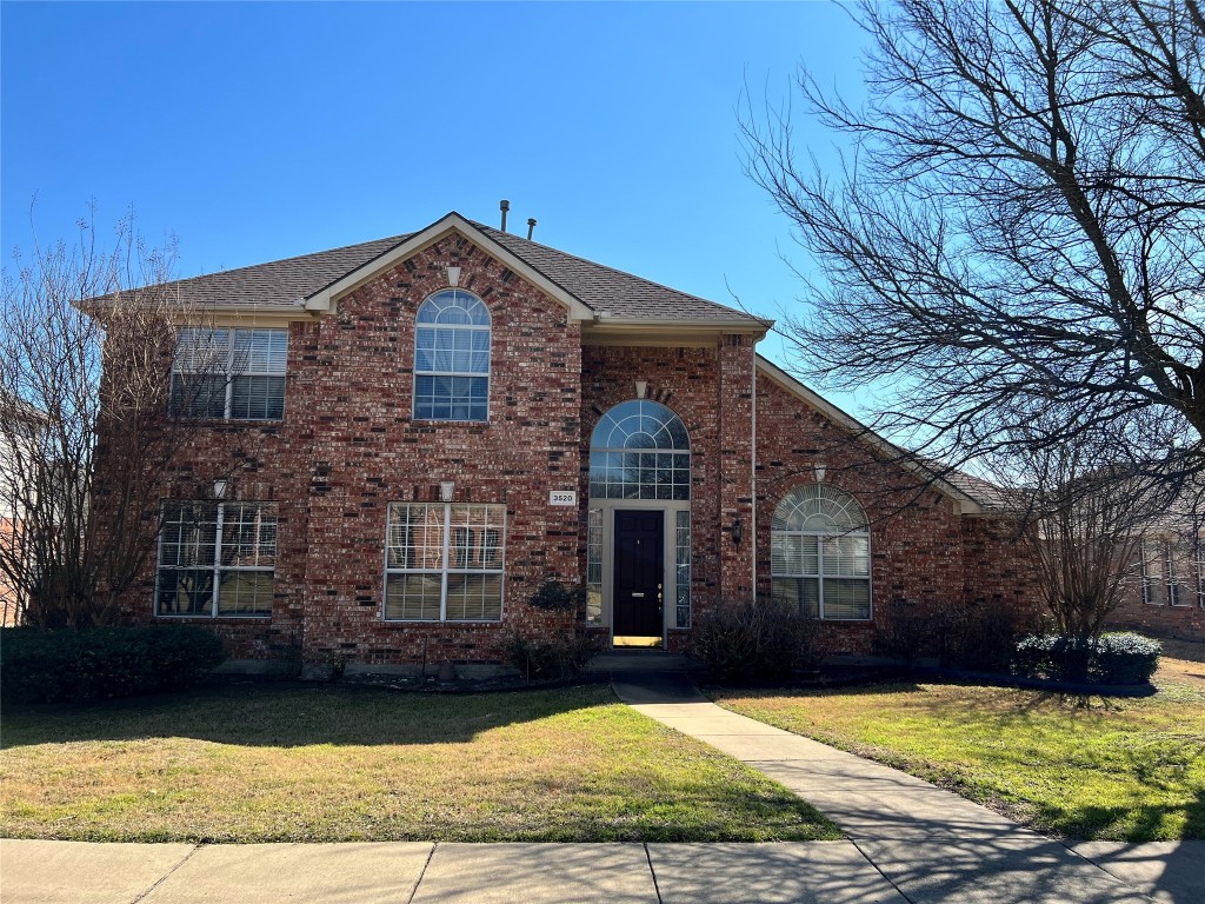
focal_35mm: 26
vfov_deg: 53.1
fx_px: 905
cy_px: 452
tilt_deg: +6.6
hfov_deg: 67.3
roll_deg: -0.9
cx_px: 602
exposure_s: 1/3968
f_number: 1.5
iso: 50
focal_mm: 5.7
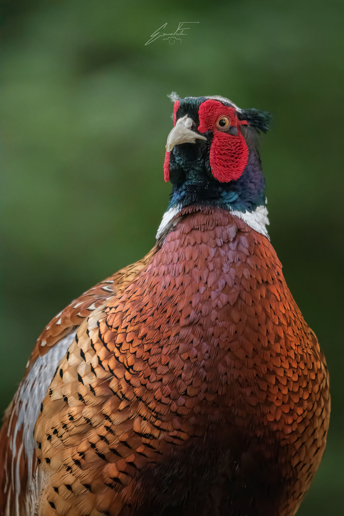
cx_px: 172
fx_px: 12899
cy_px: 258
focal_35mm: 900
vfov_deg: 2.3
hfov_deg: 1.5
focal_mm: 600
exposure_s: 1/400
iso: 6400
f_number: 6.3
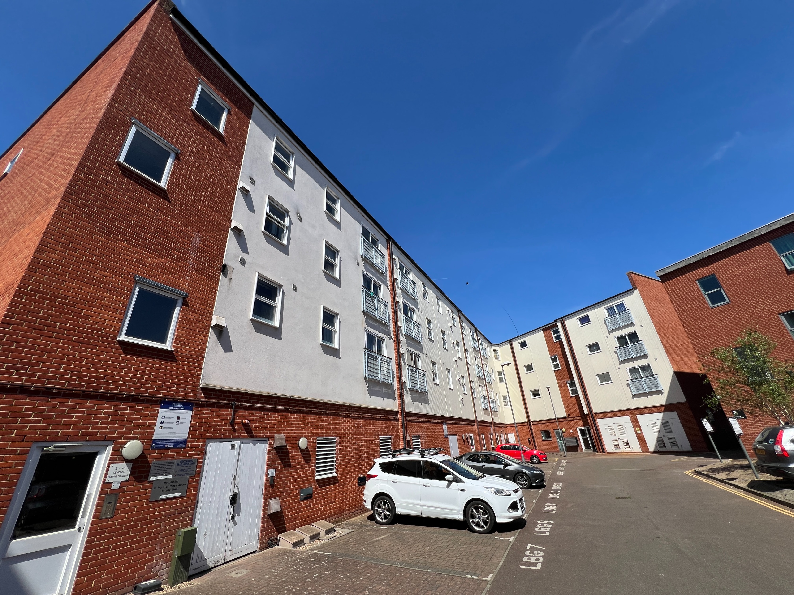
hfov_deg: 106.2
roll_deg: +4.1
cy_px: 298
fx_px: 298
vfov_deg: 89.9
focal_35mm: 13
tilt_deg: +24.4
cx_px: 397
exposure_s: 1/2597
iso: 32
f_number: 1.8
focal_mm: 1.57
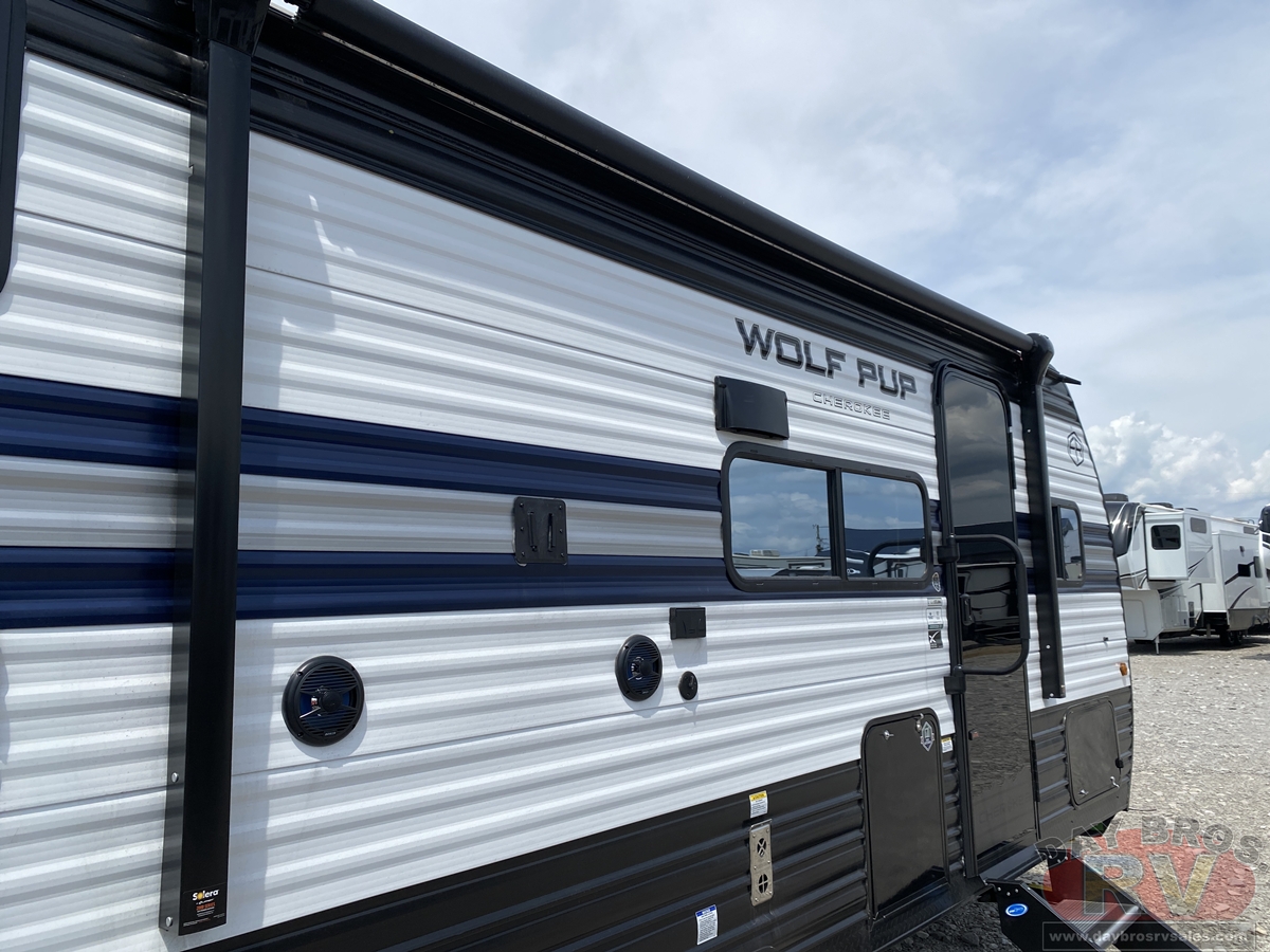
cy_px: 476
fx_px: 954
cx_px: 635
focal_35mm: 26
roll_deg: -0.1
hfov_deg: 67.3
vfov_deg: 53.1
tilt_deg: +7.6
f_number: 1.8
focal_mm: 4.25
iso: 32
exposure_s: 1/4444
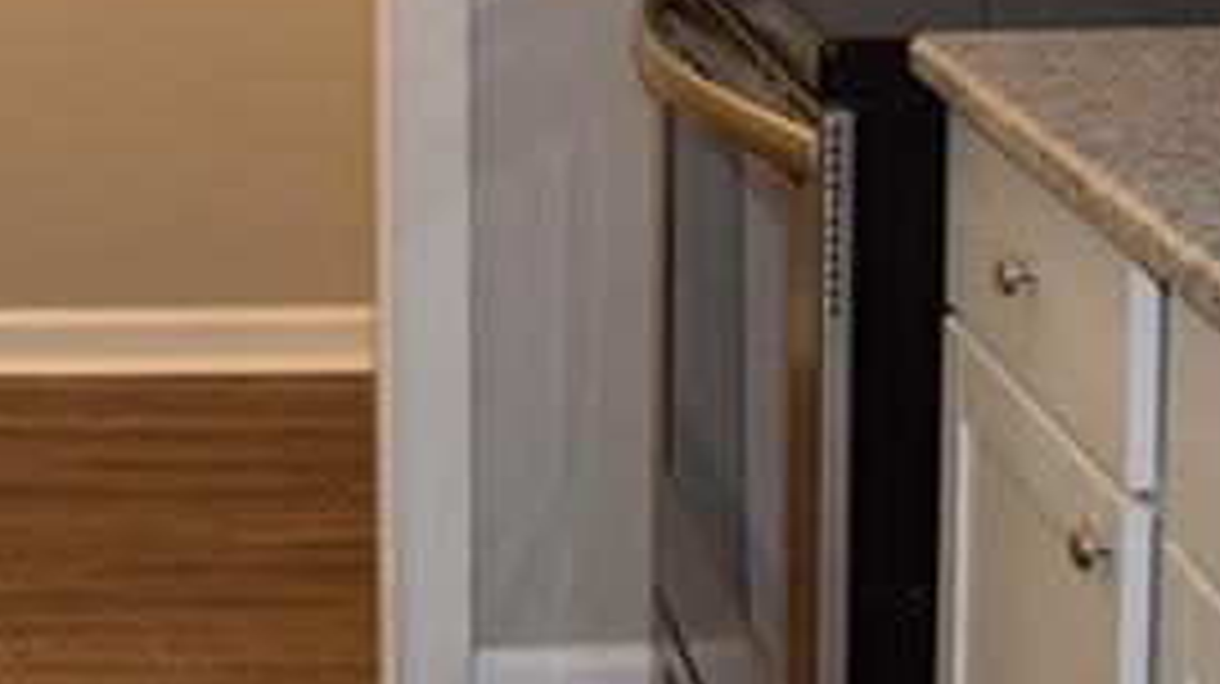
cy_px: -472
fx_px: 3459
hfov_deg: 19.5
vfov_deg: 10.7
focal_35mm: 107
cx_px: 68
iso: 800
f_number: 4.5
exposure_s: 1/80
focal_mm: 18
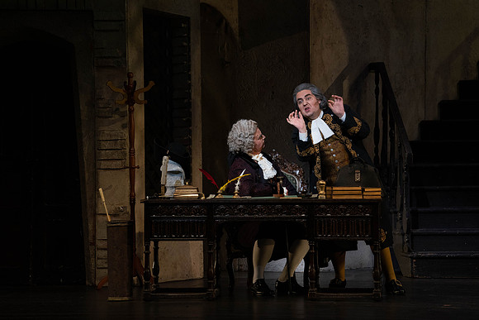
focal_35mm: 200
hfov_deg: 10.3
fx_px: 2662
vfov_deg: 6.9
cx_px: 240
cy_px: 160
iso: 3200
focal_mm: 200
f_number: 9
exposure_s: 1/250
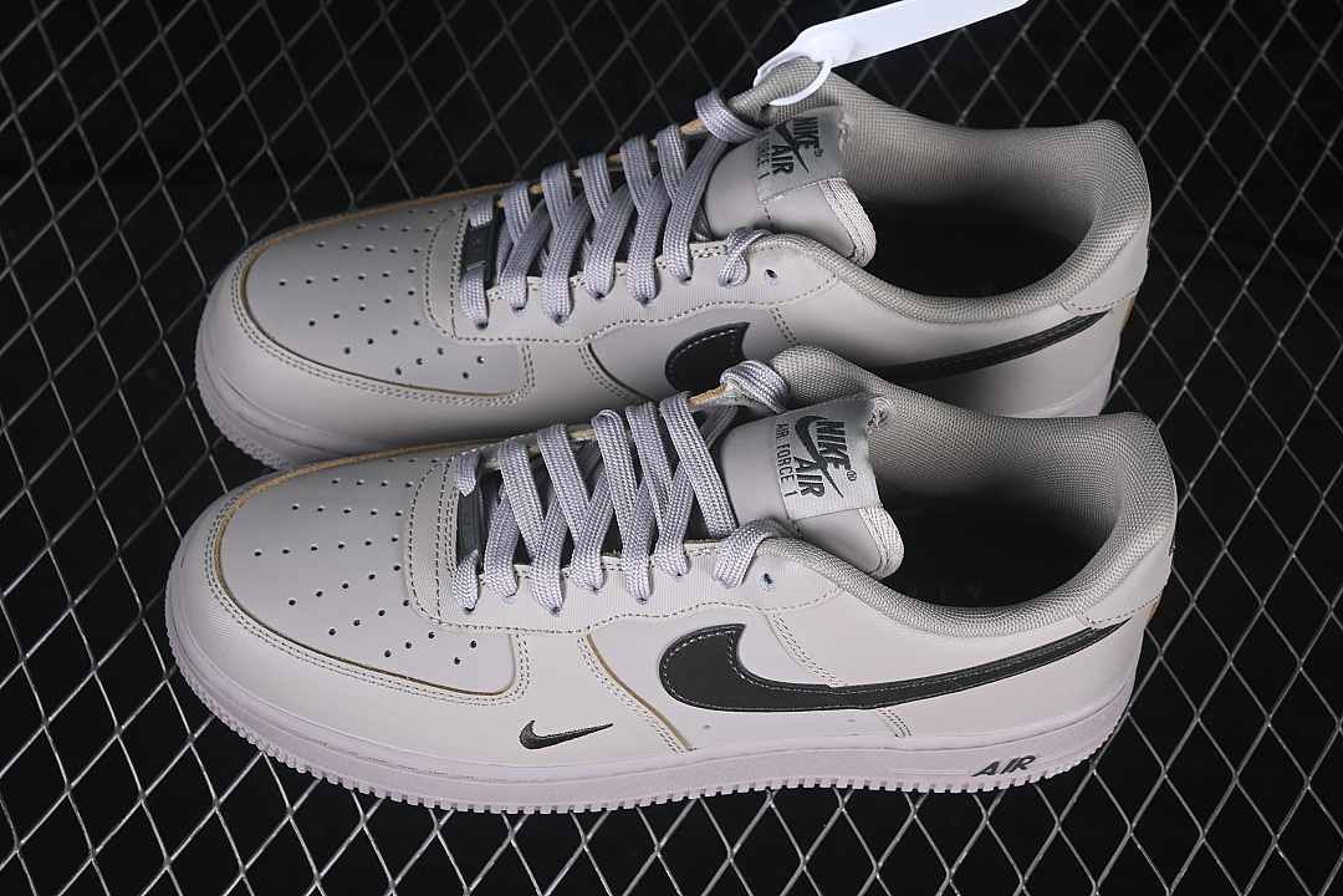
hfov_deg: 27.0
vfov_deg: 18.2
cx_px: 672
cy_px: 448
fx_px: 2798
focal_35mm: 75
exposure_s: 1/80
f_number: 7.1
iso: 160
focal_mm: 50
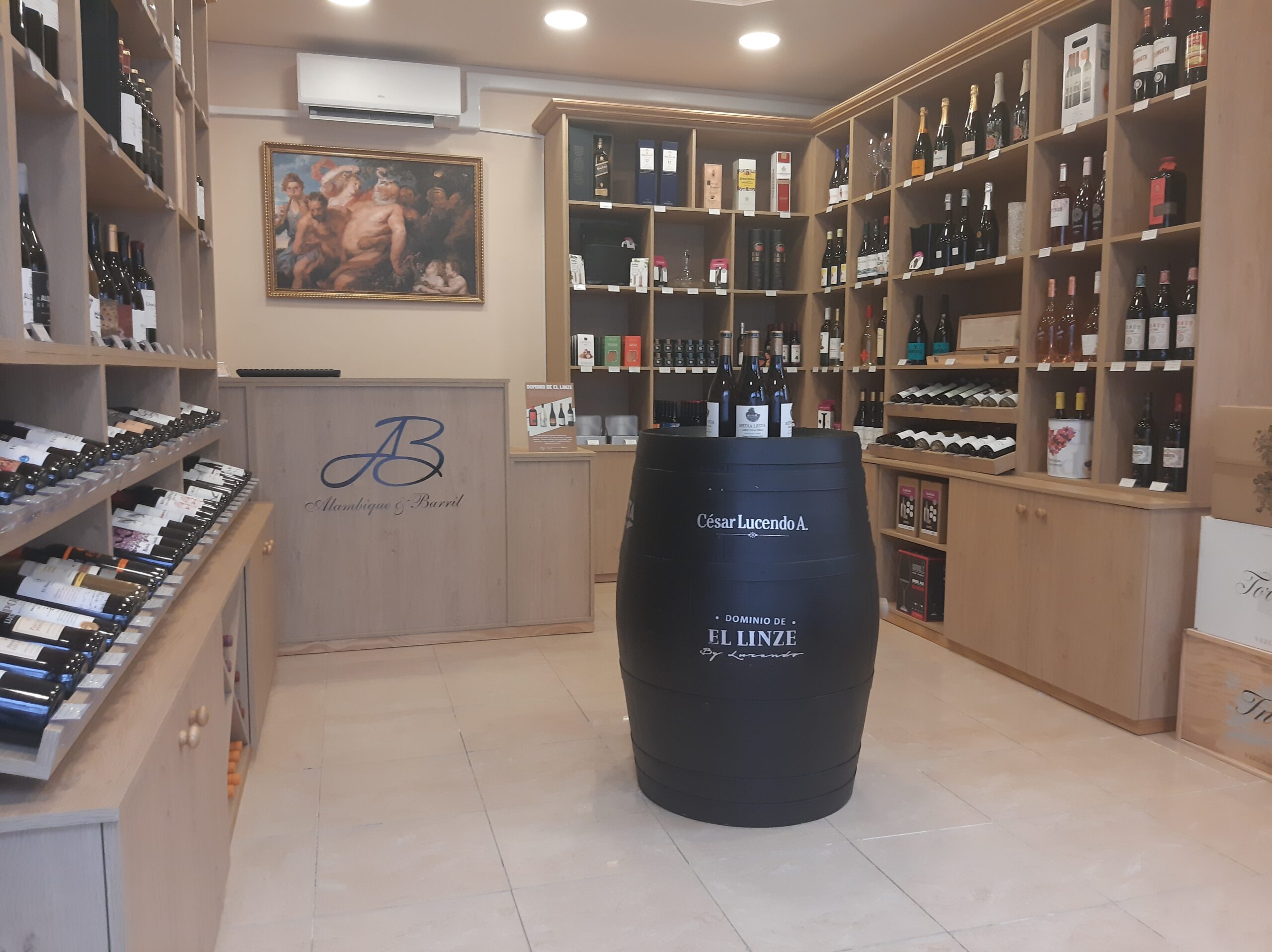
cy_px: 476
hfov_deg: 67.3
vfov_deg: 53.0
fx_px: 955
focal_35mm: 26
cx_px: 636
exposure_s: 1/50
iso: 125
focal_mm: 3.93
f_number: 1.7
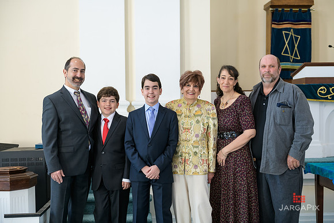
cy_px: 112
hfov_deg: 35.6
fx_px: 520
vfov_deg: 24.2
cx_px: 167
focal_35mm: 56
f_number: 3.2
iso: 400
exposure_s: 1/125
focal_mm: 56
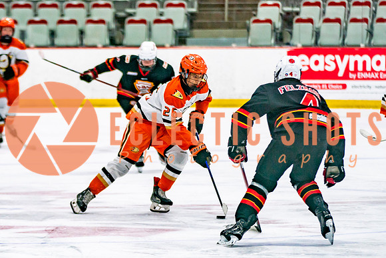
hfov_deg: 6.4
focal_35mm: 322
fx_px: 3453
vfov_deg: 4.3
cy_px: 185
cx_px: 84
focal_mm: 142
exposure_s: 1/640
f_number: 2.8
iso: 500
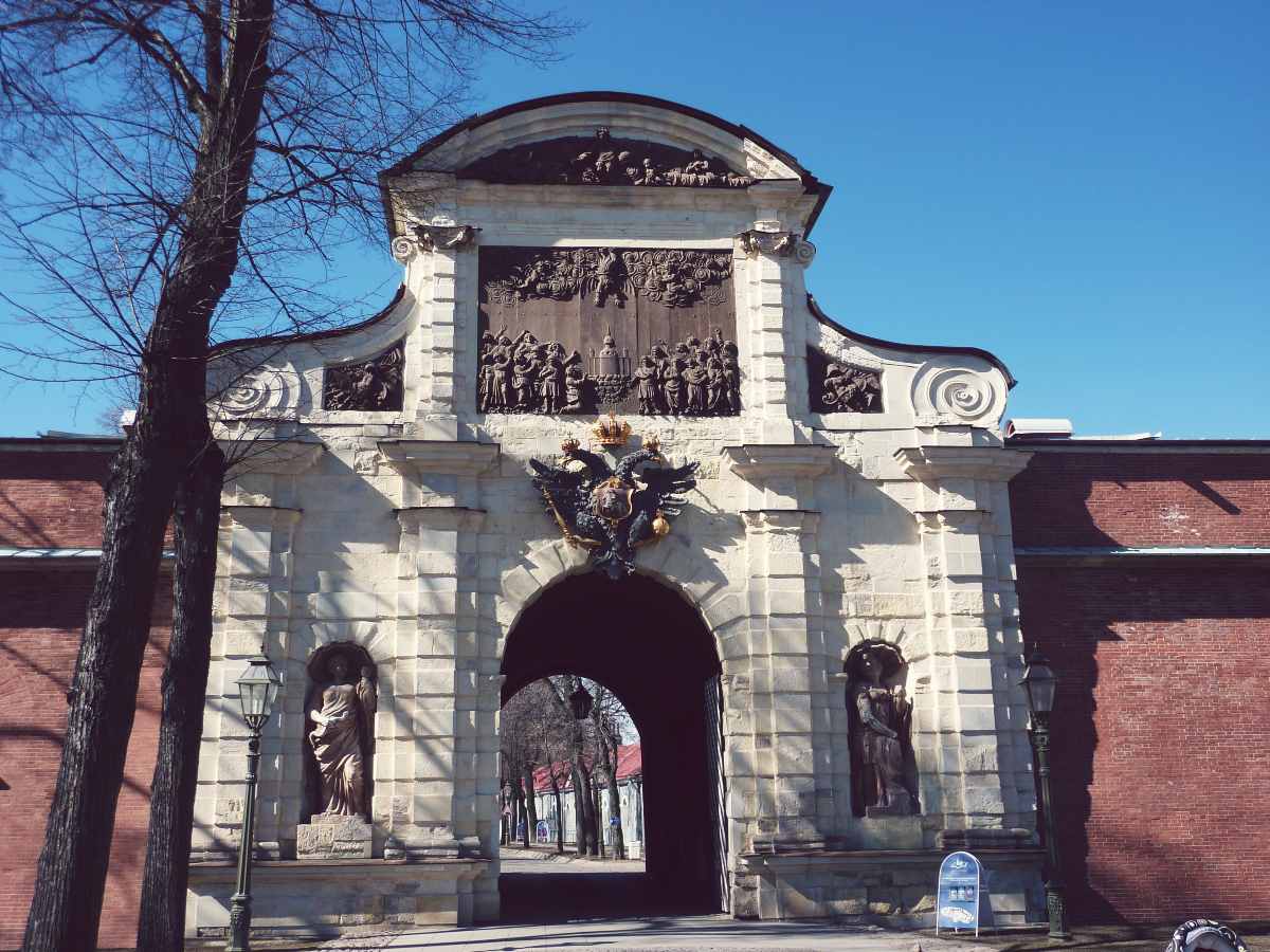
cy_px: 476
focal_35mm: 35
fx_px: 1284
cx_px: 635
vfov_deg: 40.7
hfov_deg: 52.6
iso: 80
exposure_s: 1/500
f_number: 4
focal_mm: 5.7
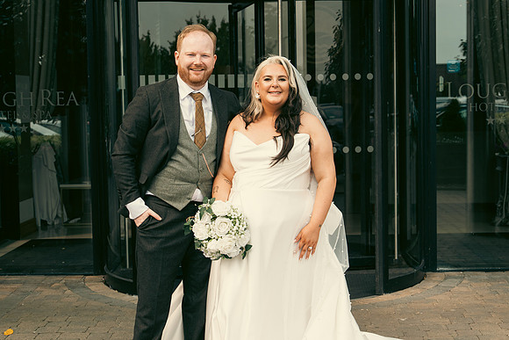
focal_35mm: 73
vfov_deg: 18.7
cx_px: 254
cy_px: 170
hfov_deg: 27.7
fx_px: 1032
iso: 125
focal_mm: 49
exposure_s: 1/250
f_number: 5
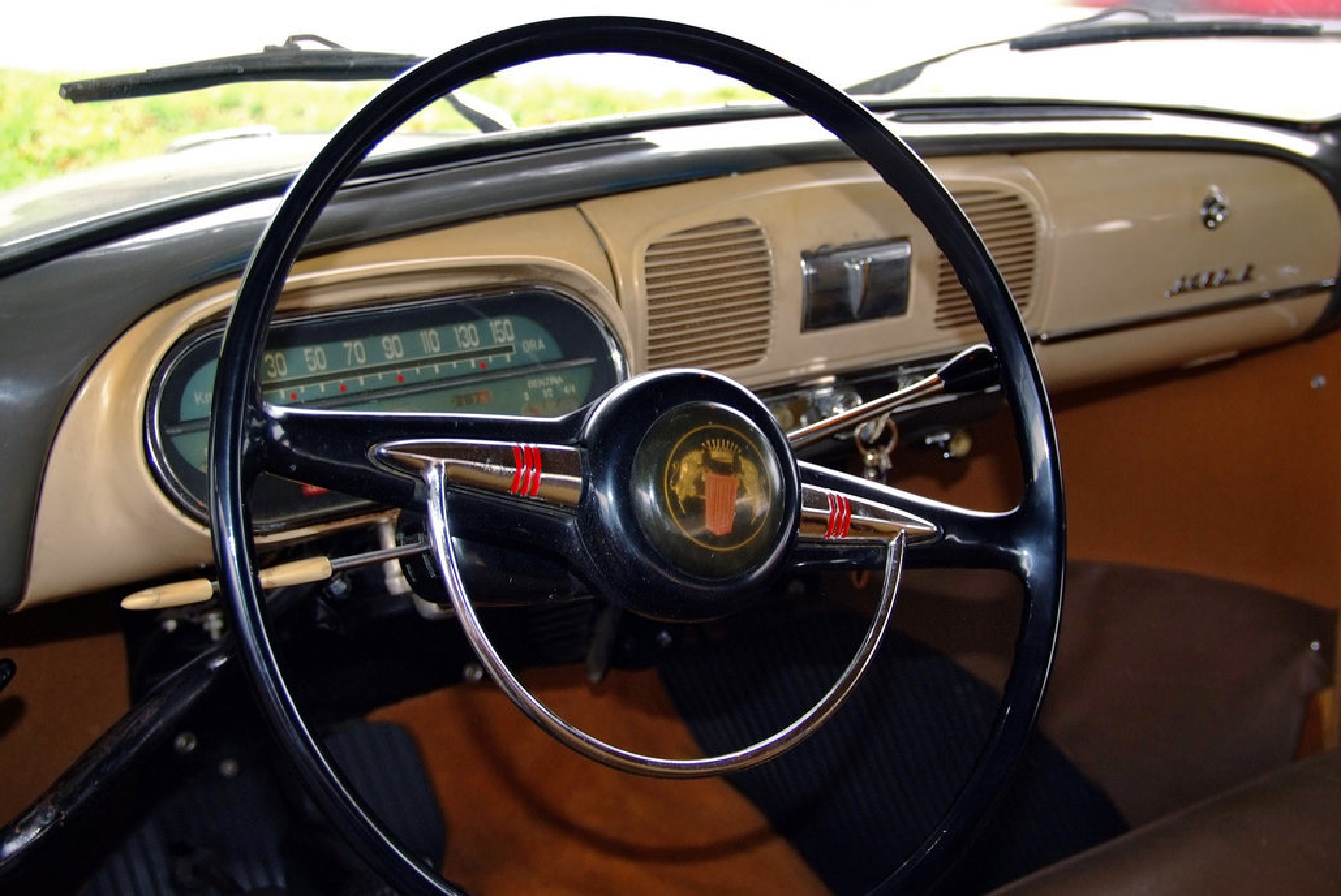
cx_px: 663
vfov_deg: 27.6
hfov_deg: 40.3
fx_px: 1827
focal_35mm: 49
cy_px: 497
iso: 400
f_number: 4
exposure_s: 1/20
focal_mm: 28
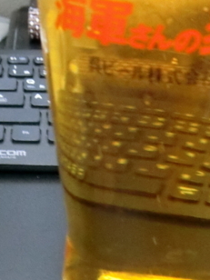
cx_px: 75
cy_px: 151
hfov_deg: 17.7
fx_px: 671
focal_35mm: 83
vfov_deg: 23.6
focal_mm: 5.4
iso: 1600
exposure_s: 1/20
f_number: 2.8
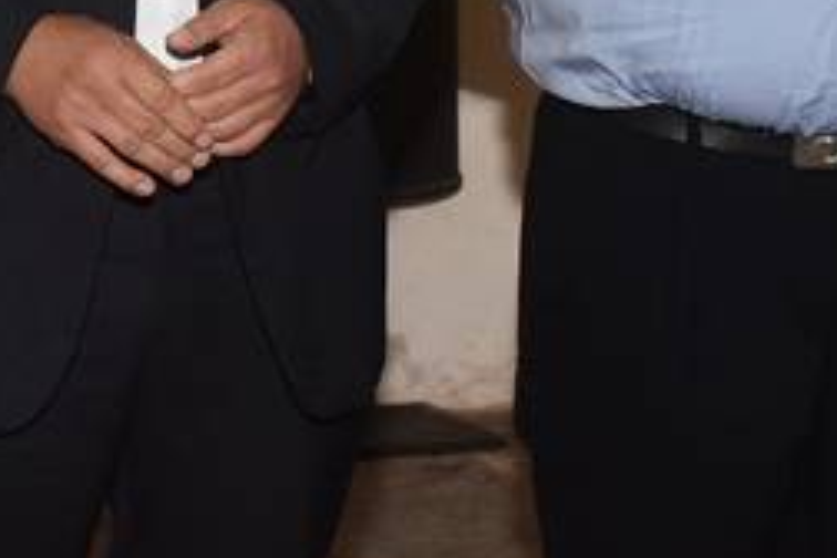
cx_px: 66
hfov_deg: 10.1
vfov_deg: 6.7
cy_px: -304
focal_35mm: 202
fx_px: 4696
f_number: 8
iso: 2500
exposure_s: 1/60
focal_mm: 62
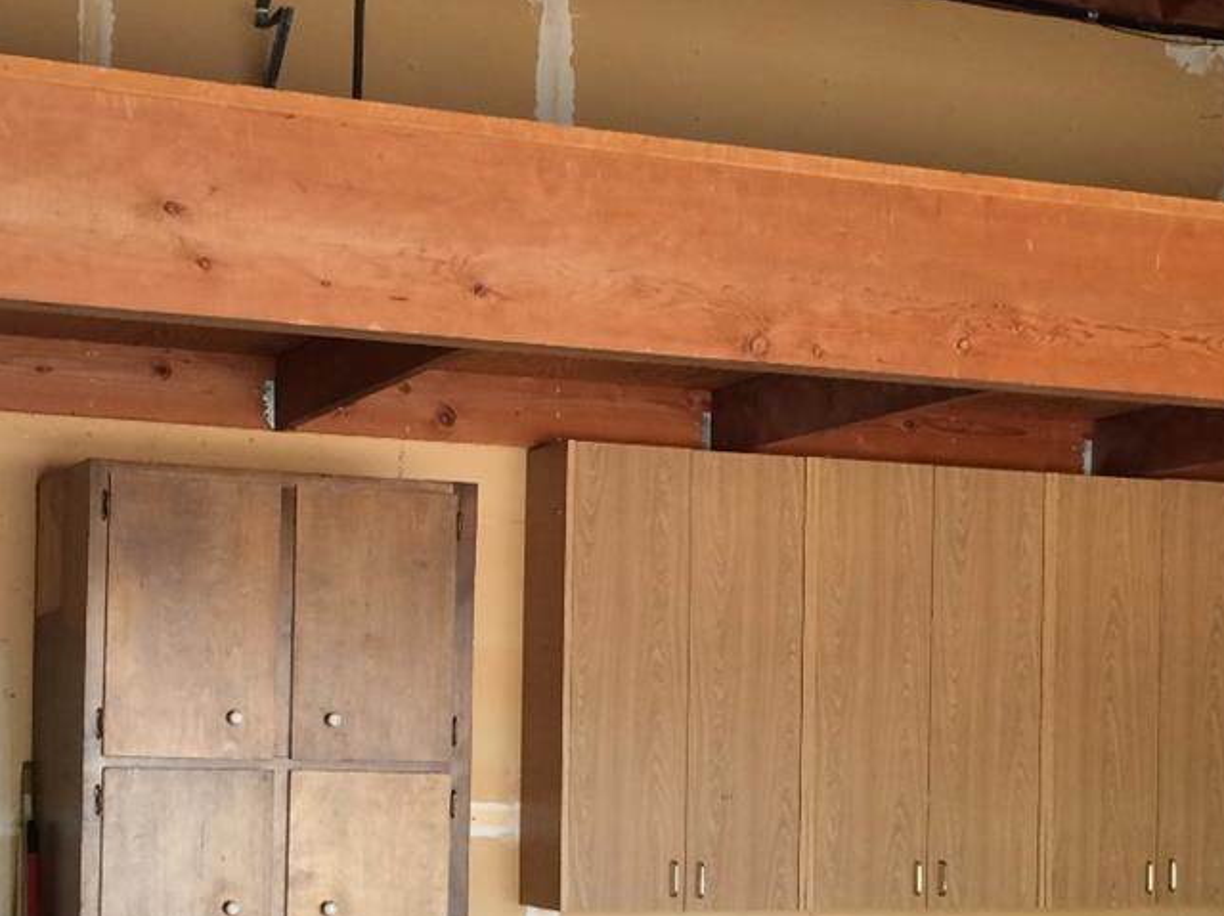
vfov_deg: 21.3
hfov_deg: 28.6
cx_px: 606
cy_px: 732
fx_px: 2403
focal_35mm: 68
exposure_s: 1/30
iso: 64
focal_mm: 4.15
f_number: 2.2
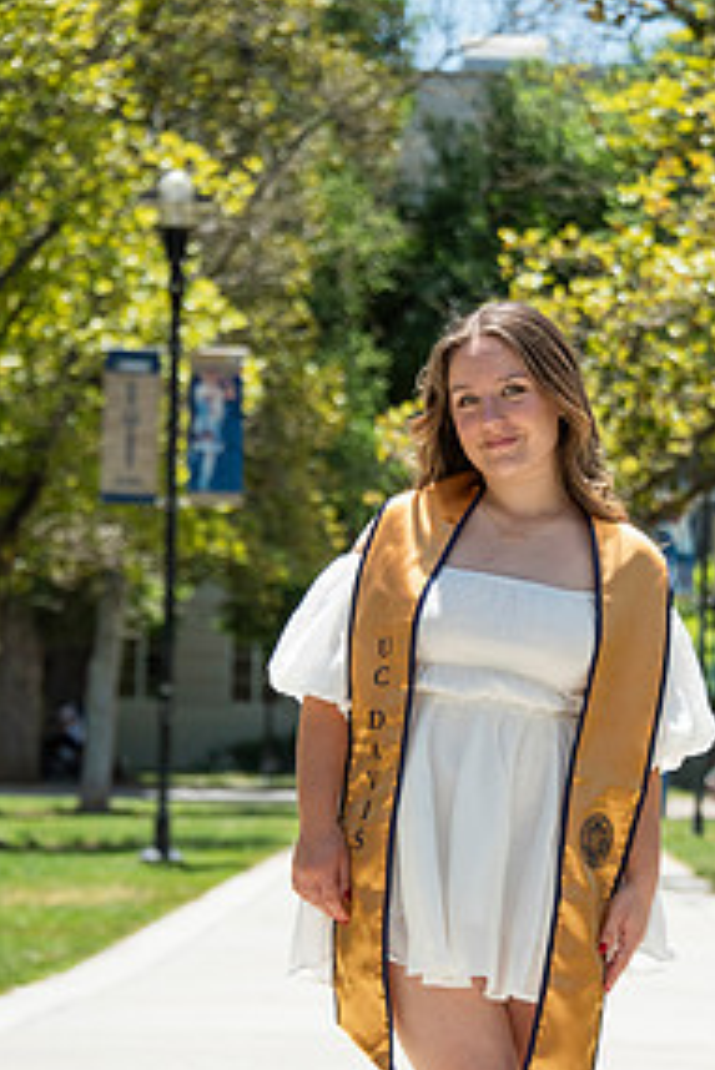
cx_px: 517
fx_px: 5237
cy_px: 730
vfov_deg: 11.7
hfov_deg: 7.8
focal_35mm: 176
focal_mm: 112
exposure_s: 1/2500
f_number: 5.6
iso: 500
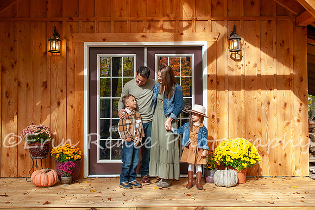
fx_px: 343
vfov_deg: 34.0
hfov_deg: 49.3
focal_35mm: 39
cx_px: 157
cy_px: 97
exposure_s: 1/160
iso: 500
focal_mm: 24
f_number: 5.6
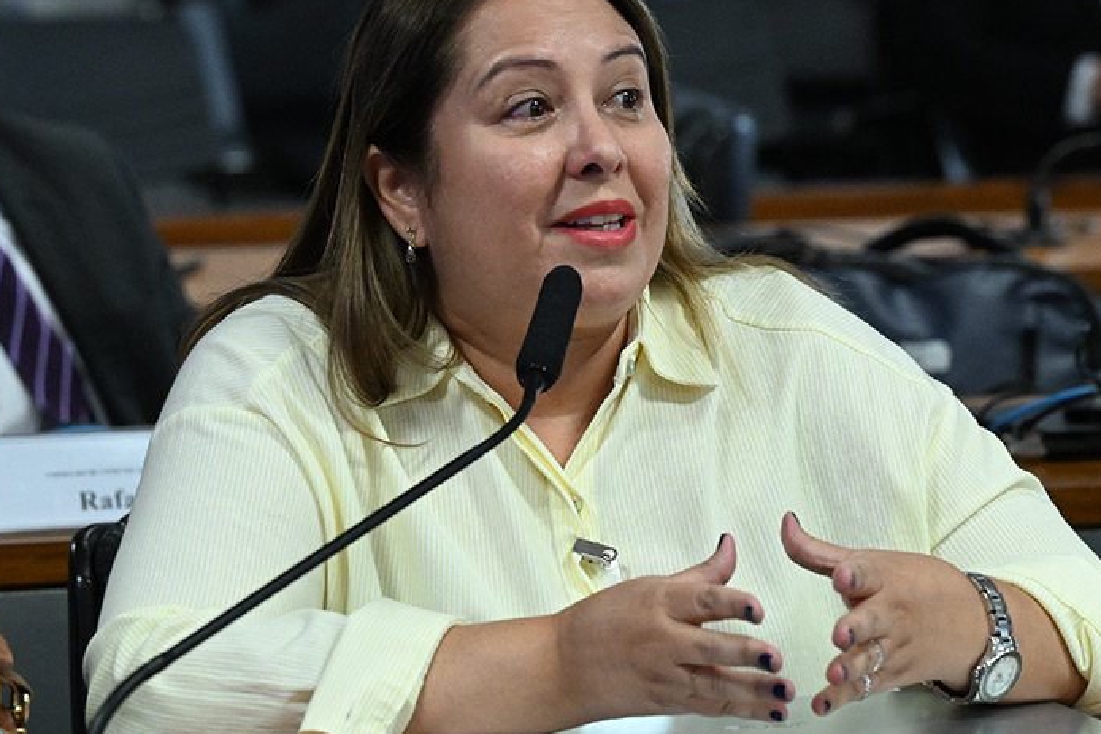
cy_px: 293
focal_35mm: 204
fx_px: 6240
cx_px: 611
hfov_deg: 10.1
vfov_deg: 6.7
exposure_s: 1/200
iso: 4000
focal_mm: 110
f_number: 4.5
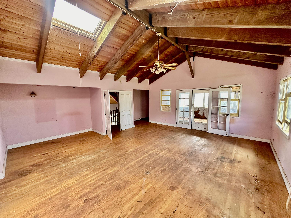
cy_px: 109
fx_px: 118
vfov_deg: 85.7
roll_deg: +0.9
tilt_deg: -5.6
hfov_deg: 102.1
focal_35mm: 14
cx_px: 146
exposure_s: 1/99
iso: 160
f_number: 2.2
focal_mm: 2.22
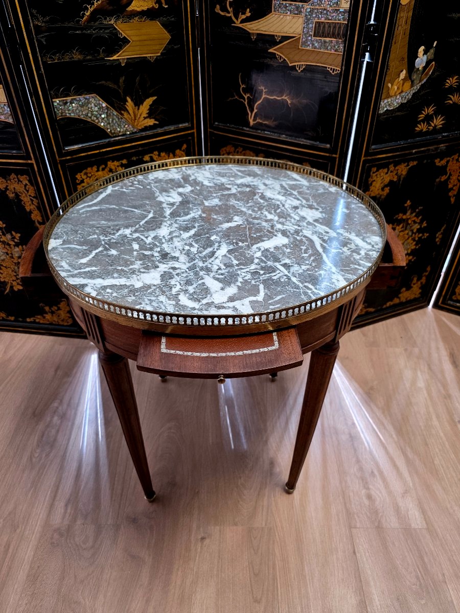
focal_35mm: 23
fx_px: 408
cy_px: 306
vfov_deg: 73.9
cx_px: 230
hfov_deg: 58.9
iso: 250
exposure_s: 1/100
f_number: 1.7
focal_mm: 6.3
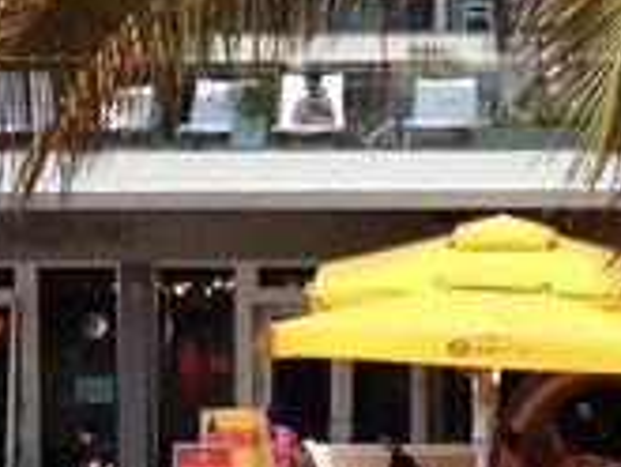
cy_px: -644
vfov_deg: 5.6
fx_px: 4578
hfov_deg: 7.7
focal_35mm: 255
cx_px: 512
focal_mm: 4.28
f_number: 2.4
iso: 50
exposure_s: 1/1346
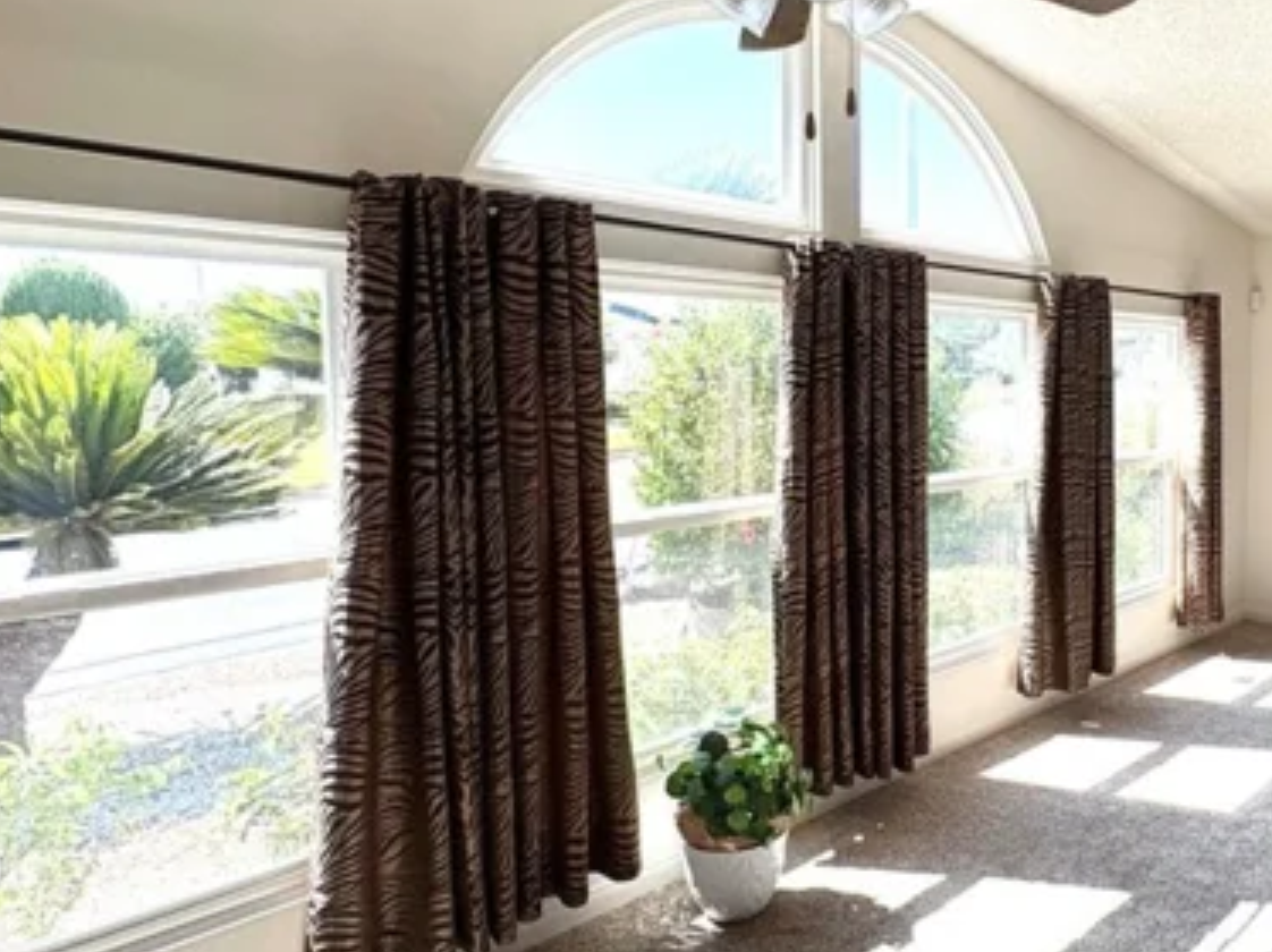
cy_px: 449
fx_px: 1028
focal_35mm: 28
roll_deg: -0.1
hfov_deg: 59.5
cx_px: 978
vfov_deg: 49.7
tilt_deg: -3.6
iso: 64
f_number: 2.2
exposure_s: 1/435
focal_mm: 2.22
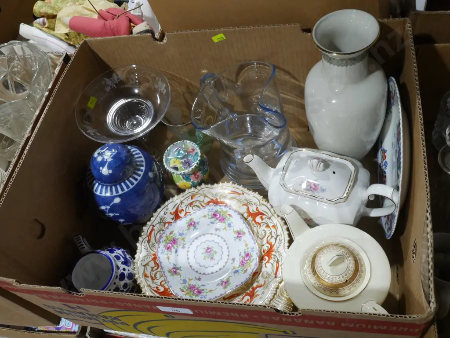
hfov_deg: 54.0
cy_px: 169
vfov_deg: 41.8
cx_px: 225
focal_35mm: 34
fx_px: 442
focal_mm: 17
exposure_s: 1/60
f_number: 11
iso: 2000
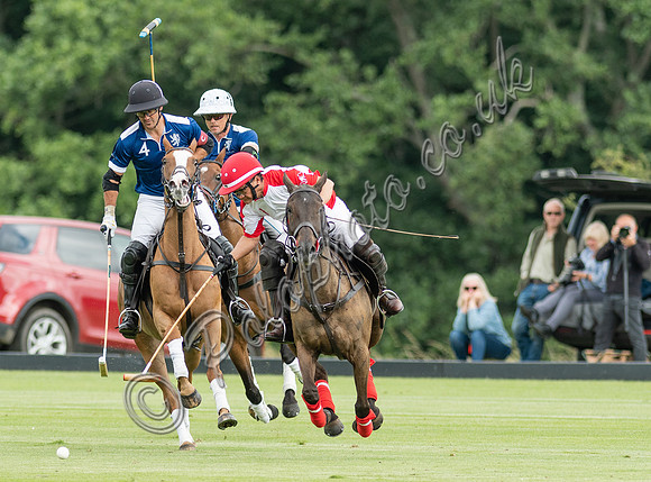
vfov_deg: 1.9
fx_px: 14521
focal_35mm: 776
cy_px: 247
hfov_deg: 2.6
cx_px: 331
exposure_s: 1/2000
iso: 250
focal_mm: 300
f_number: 2.8
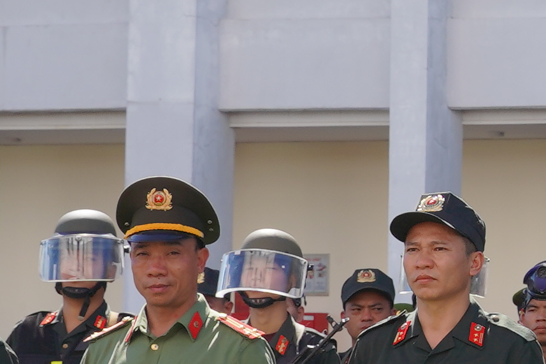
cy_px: 119
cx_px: 1328
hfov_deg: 8.6
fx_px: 3290
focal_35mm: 217
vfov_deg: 6.3
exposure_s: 1/320
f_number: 5
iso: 100
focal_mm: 31
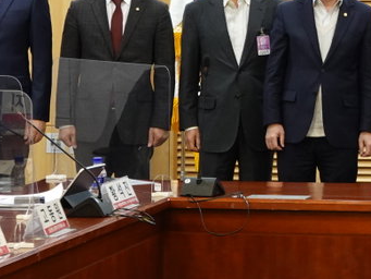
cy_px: -126
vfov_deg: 6.4
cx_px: 565
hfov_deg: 8.4
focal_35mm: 230
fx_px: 2466
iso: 800
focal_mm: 24.84
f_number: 5
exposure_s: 1/80
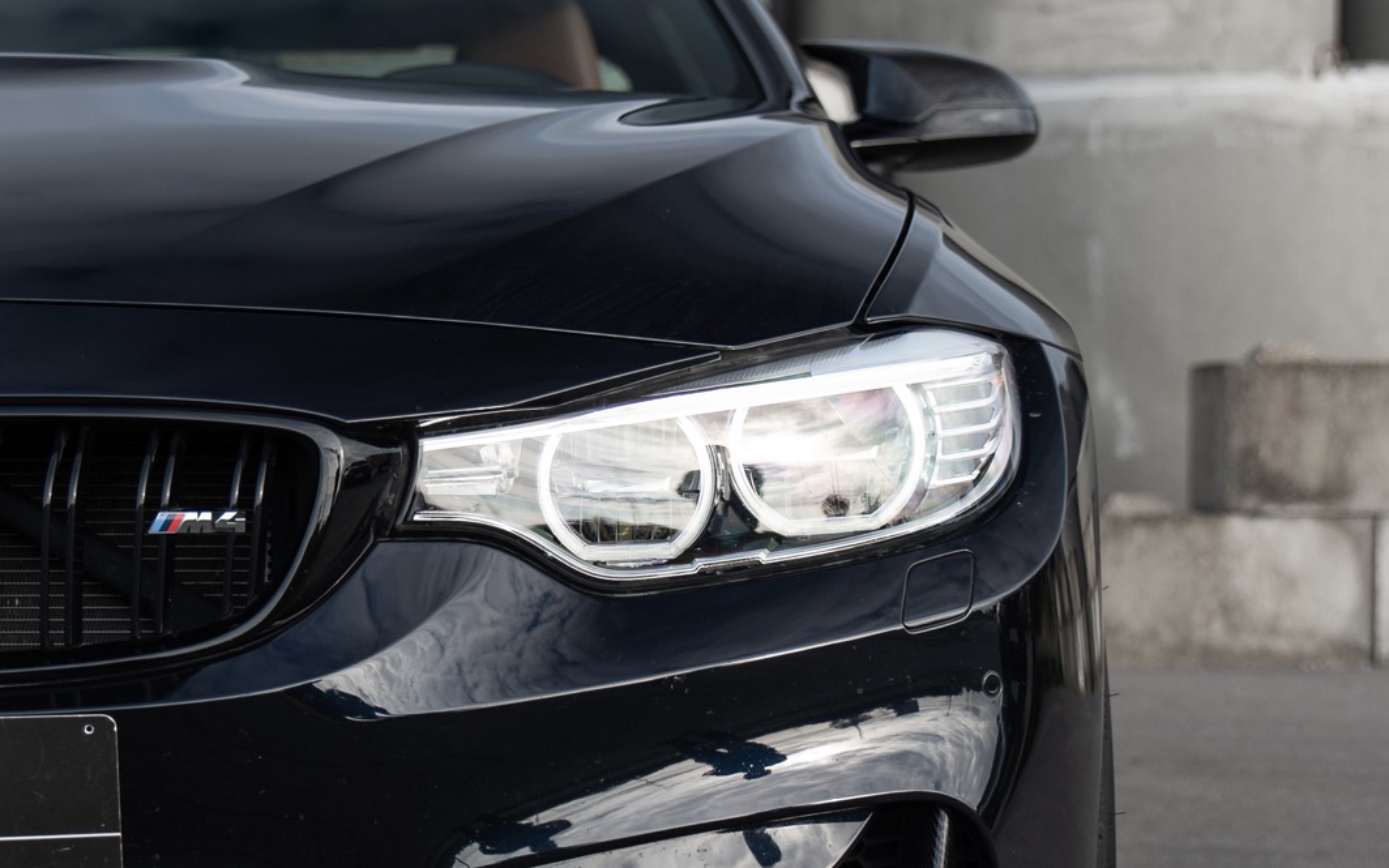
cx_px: 569
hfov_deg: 24.9
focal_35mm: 83
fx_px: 3142
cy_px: 608
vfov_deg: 15.7
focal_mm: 36
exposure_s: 1/400
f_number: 2.8
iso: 100
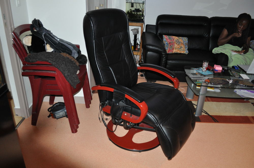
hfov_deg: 62.0
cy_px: 84
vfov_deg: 43.5
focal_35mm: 30
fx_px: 211
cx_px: 127
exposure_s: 1/60
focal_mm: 20
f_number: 3.8
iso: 800
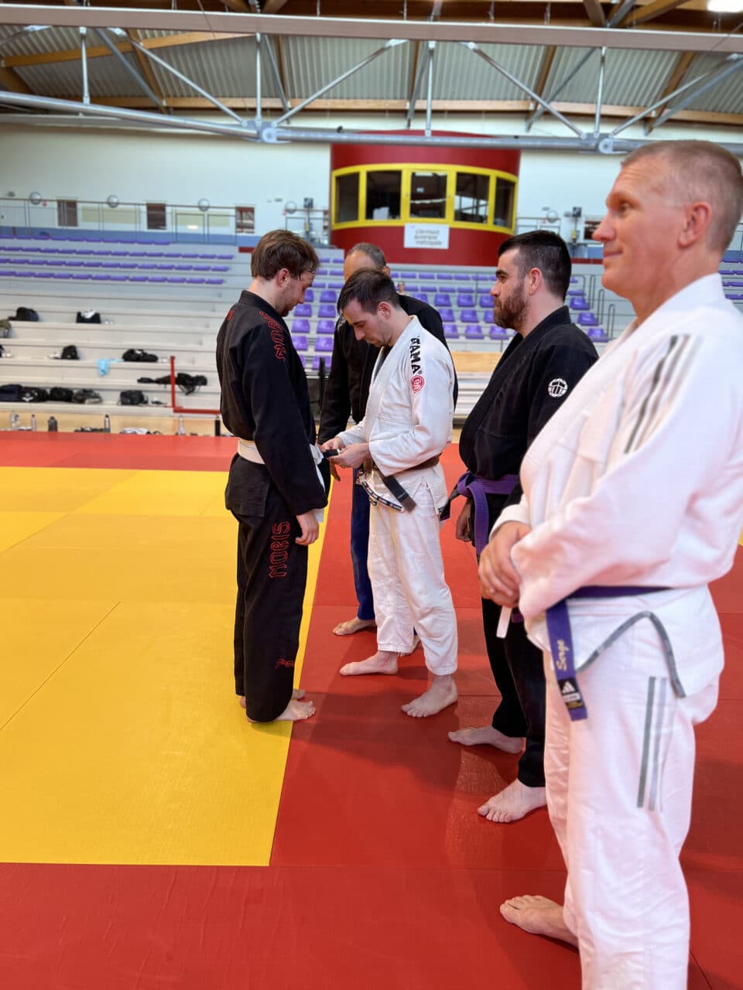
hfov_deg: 53.1
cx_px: 372
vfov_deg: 67.3
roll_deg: -2.3
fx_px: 744
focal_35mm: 26
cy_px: 495
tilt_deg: -10.7
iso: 80
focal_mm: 5.7
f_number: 1.5
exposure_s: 1/100
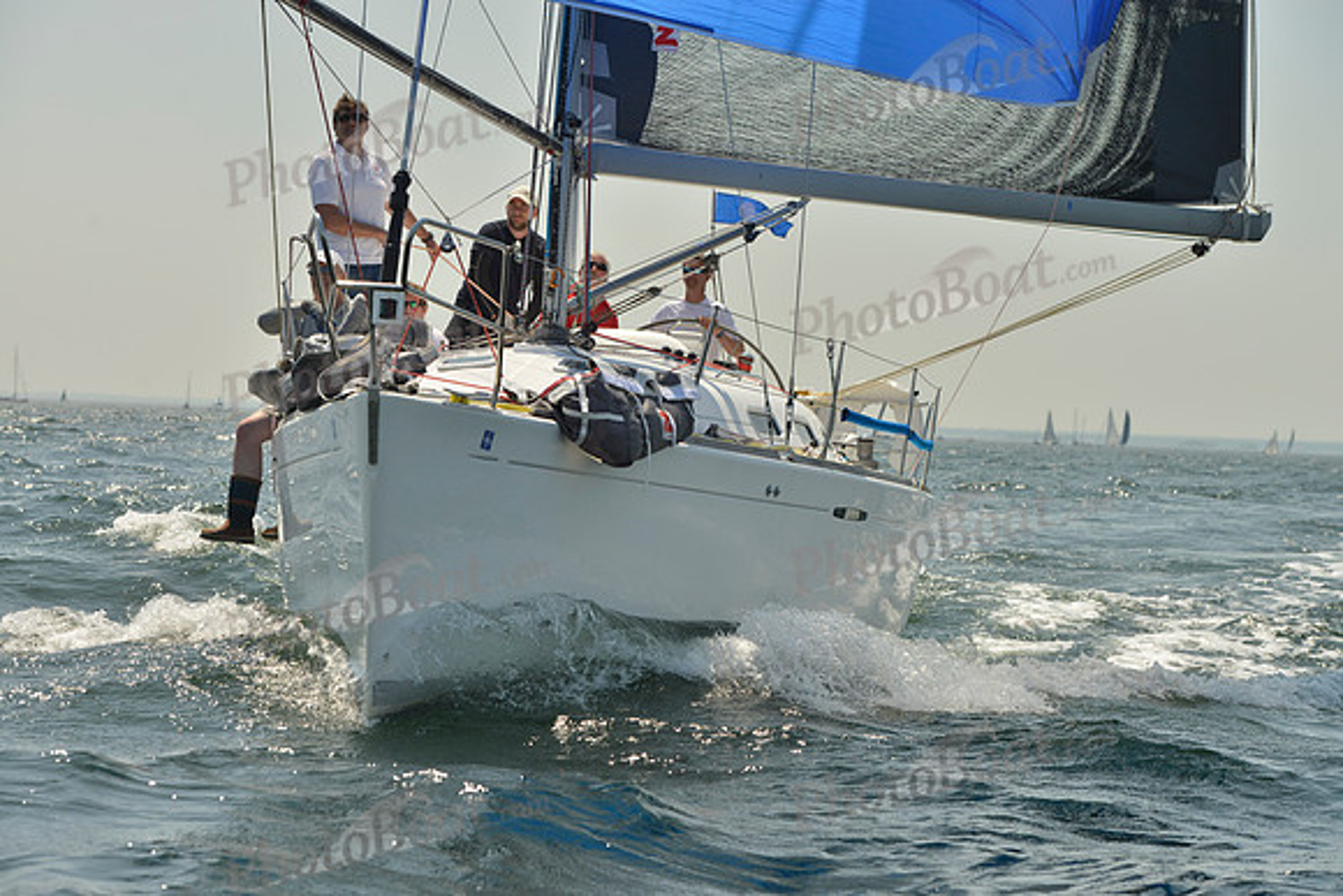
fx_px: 3731
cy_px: 448
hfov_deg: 20.4
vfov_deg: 13.7
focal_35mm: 100
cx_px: 672
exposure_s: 1/1250
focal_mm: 100
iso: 200
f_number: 7.1
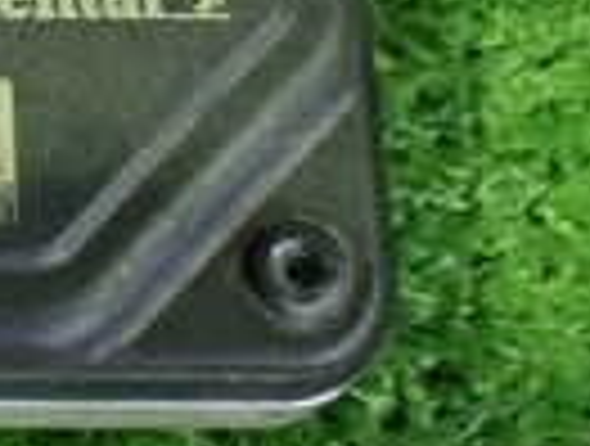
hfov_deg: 13.4
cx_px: -329
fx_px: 2341
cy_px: -171
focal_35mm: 137
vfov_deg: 10.6
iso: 1250
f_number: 2.3
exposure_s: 1/30
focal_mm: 5.4
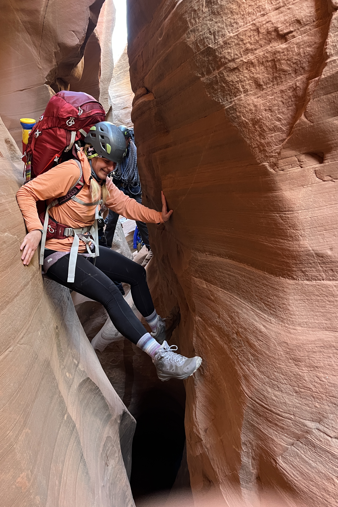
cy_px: 246
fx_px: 394
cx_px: 146
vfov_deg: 65.5
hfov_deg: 46.3
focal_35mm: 28
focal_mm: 5.1
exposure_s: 1/60
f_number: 1.6
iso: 400
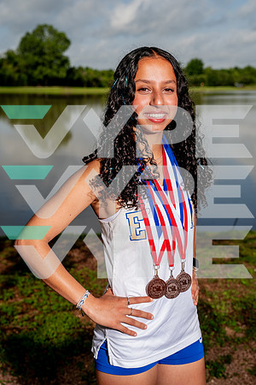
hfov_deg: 27.0
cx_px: 128
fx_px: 533
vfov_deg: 39.6
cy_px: 192
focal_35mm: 50
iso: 100
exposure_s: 1/640
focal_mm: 50
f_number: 5.6
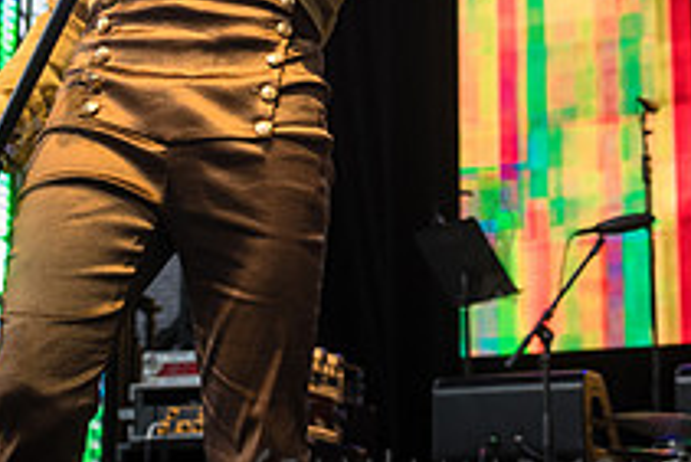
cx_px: 498
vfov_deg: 10.3
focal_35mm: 132
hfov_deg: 15.5
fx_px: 2535
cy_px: -70
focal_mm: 48
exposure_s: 1/320
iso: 640
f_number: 4
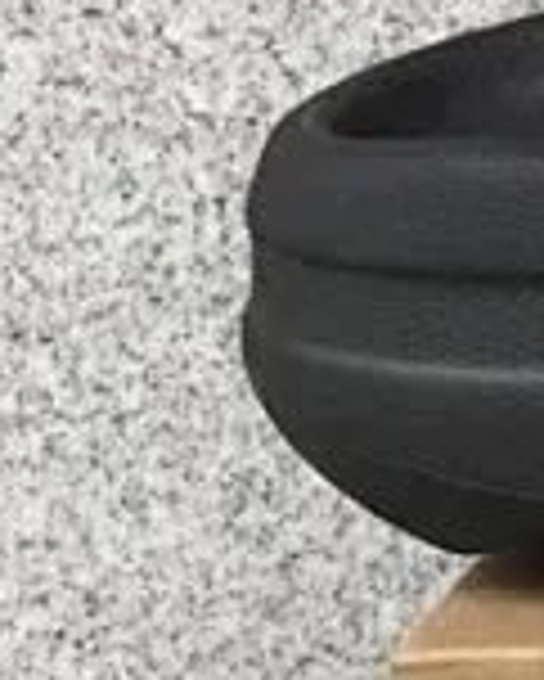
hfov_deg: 8.4
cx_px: 1524
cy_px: 608
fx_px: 3217
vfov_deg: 12.0
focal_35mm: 160
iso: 25
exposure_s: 1/112
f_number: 2.4
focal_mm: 3.3
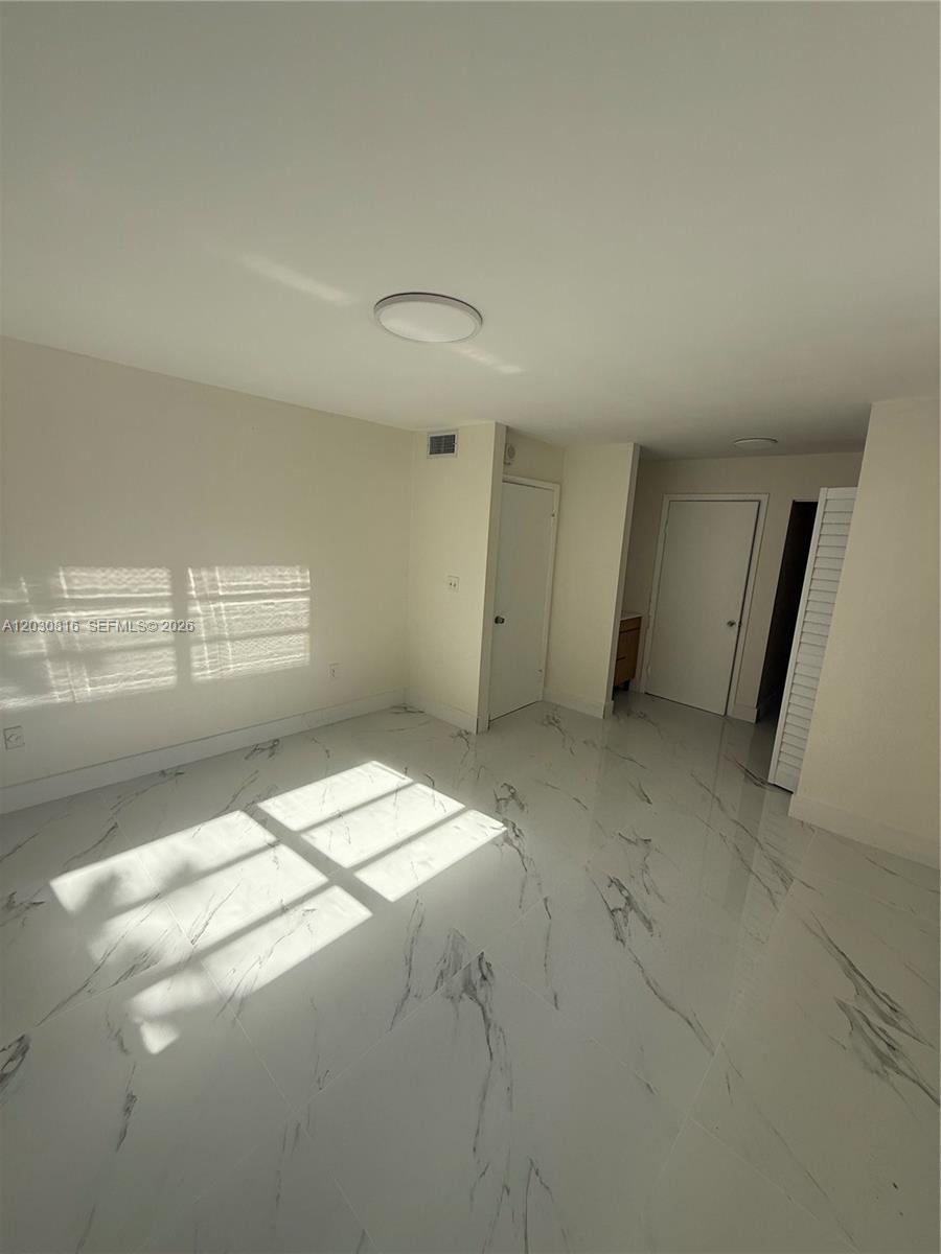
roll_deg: -2.9
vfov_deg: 102.1
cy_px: 627
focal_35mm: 14
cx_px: 470
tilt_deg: -9.9
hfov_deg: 85.7
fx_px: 507
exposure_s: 1/841
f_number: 2.2
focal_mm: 2.22
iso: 50
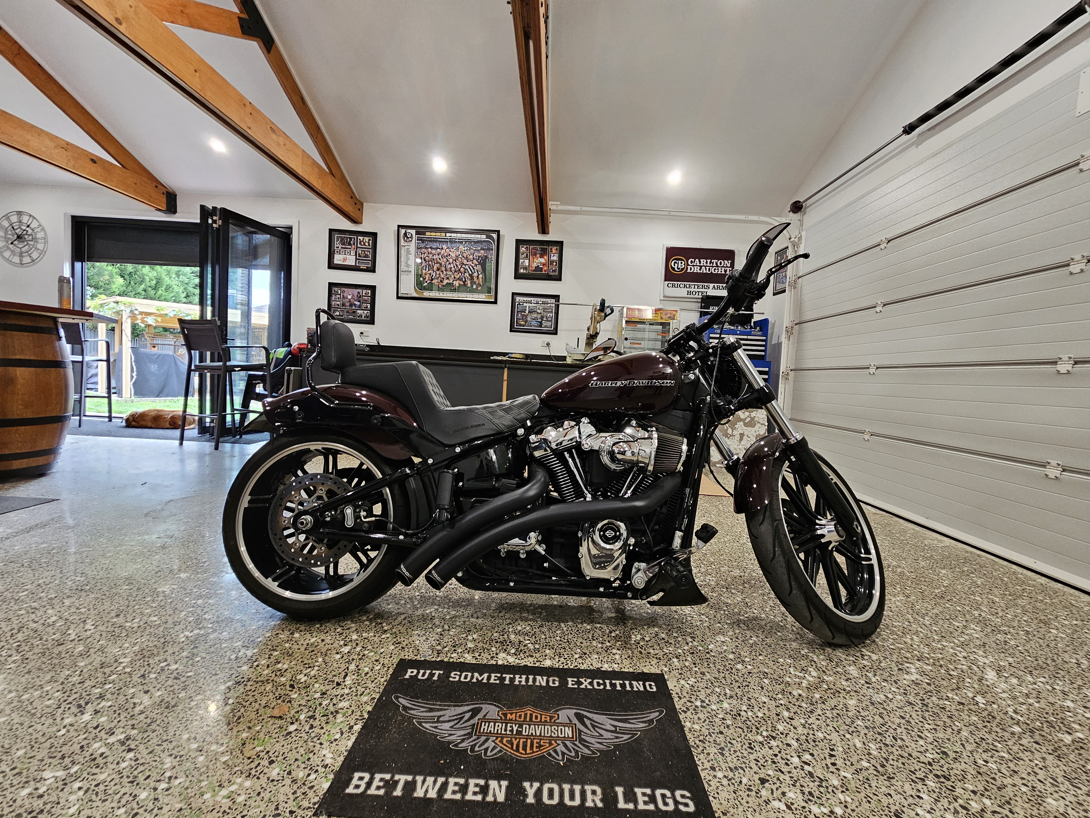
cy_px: 409
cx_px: 545
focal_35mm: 13
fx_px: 409
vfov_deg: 89.9
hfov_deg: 106.2
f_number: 2.2
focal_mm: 2.2
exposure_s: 1/50
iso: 250
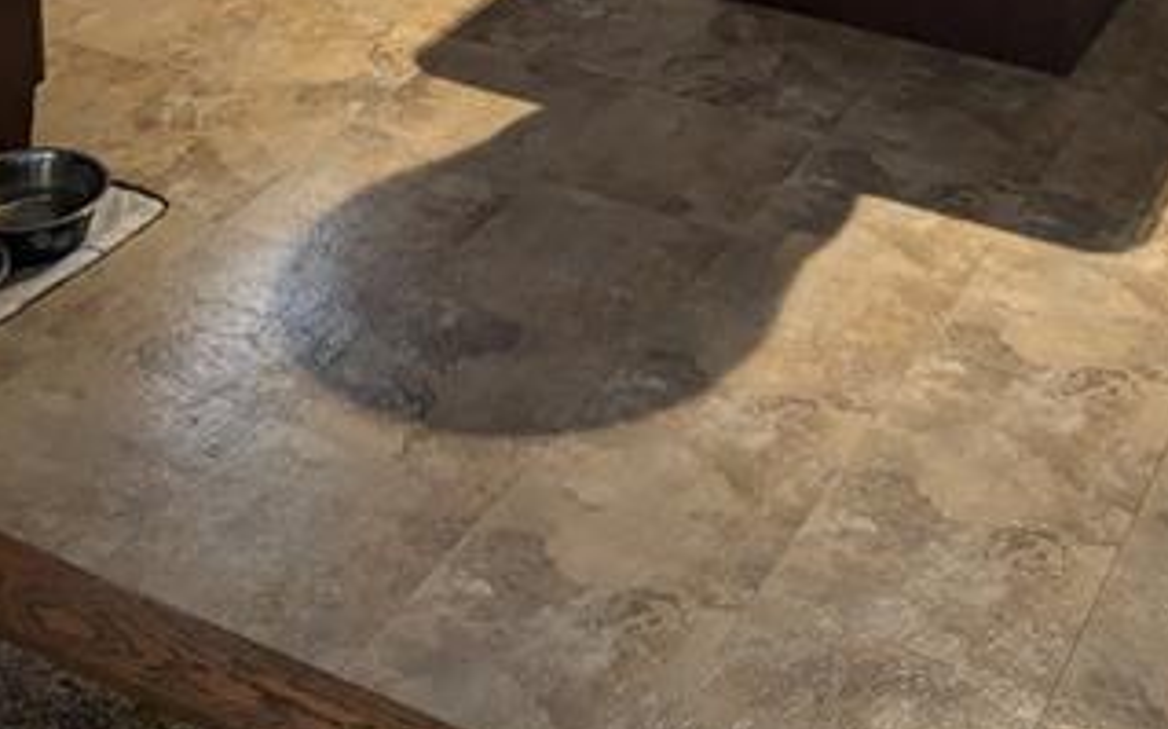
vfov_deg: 16.1
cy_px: -568
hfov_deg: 29.8
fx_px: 2195
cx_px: 608
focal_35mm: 69
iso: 124
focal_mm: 4.38
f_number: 1.73
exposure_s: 1/40
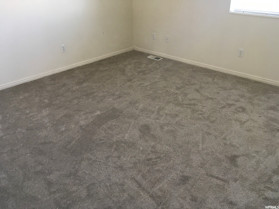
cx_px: 140
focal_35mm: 29
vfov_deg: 48.2
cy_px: 104
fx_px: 234
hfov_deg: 61.7
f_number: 2.2
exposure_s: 1/30
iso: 80
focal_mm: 4.15
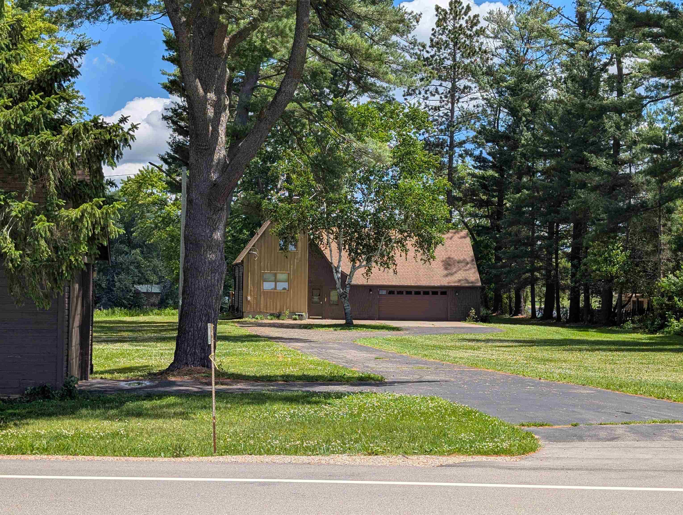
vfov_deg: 29.7
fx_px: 968
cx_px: 342
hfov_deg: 38.9
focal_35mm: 49
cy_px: 258
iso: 19
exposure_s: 1/1323
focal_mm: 6.9
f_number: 1.68
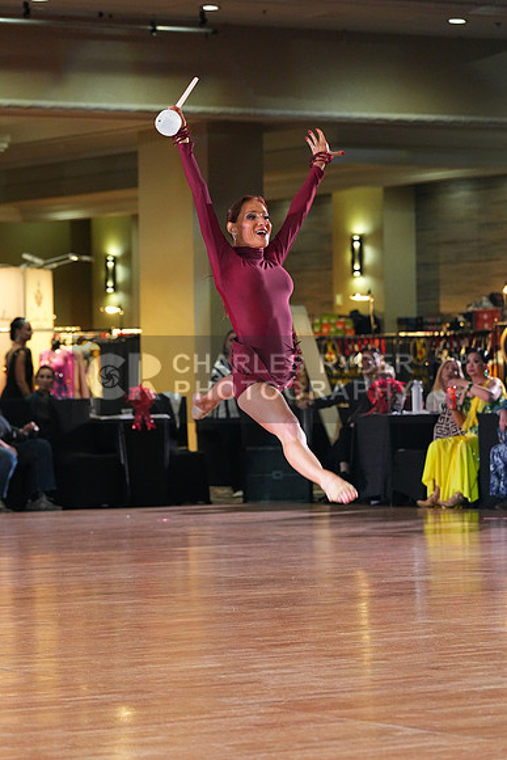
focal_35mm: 143
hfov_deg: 9.6
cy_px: 380
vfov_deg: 14.3
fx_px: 3019
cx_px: 254
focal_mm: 143
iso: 6400
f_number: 5
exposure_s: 1/400
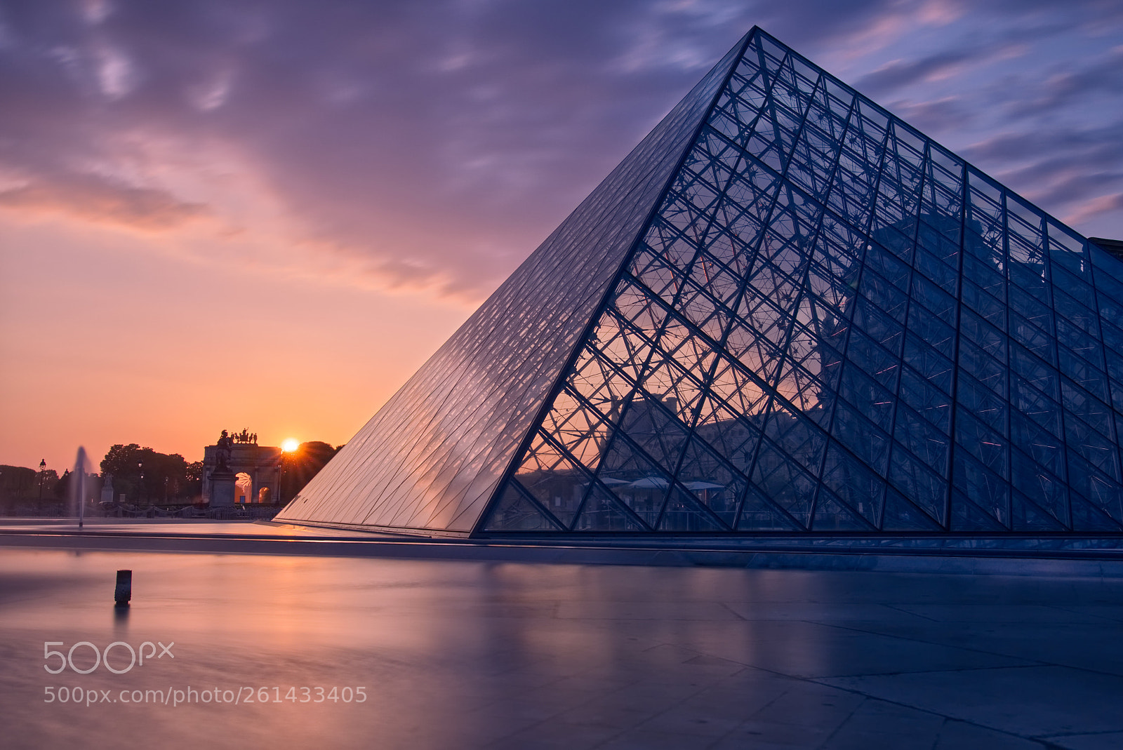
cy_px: 375
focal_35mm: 34
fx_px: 1077
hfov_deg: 55.1
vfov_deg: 38.4
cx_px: 562
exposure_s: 20
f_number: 10
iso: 100
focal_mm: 23
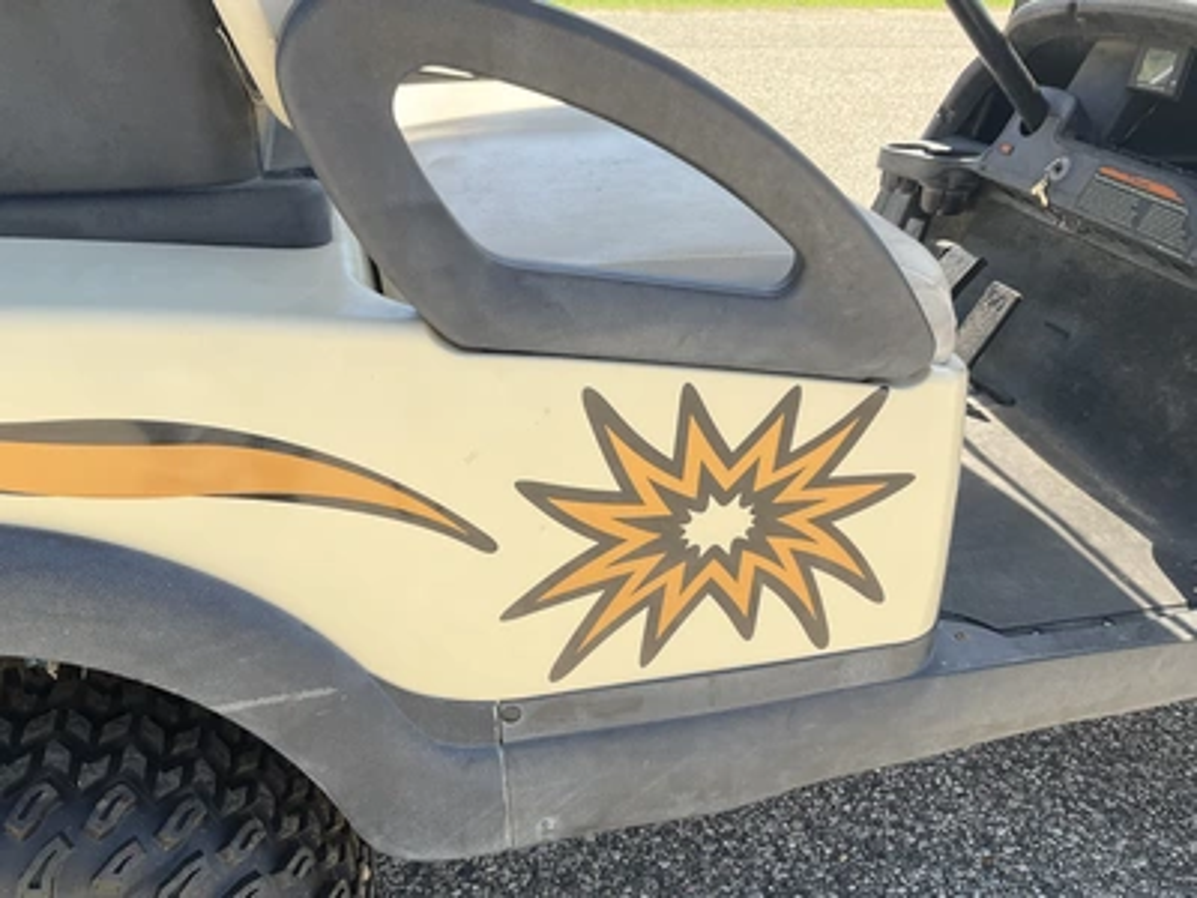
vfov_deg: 48.2
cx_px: 598
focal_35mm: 29
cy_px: 449
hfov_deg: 61.7
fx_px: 1003
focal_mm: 3
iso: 25
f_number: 1.8
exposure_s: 1/534
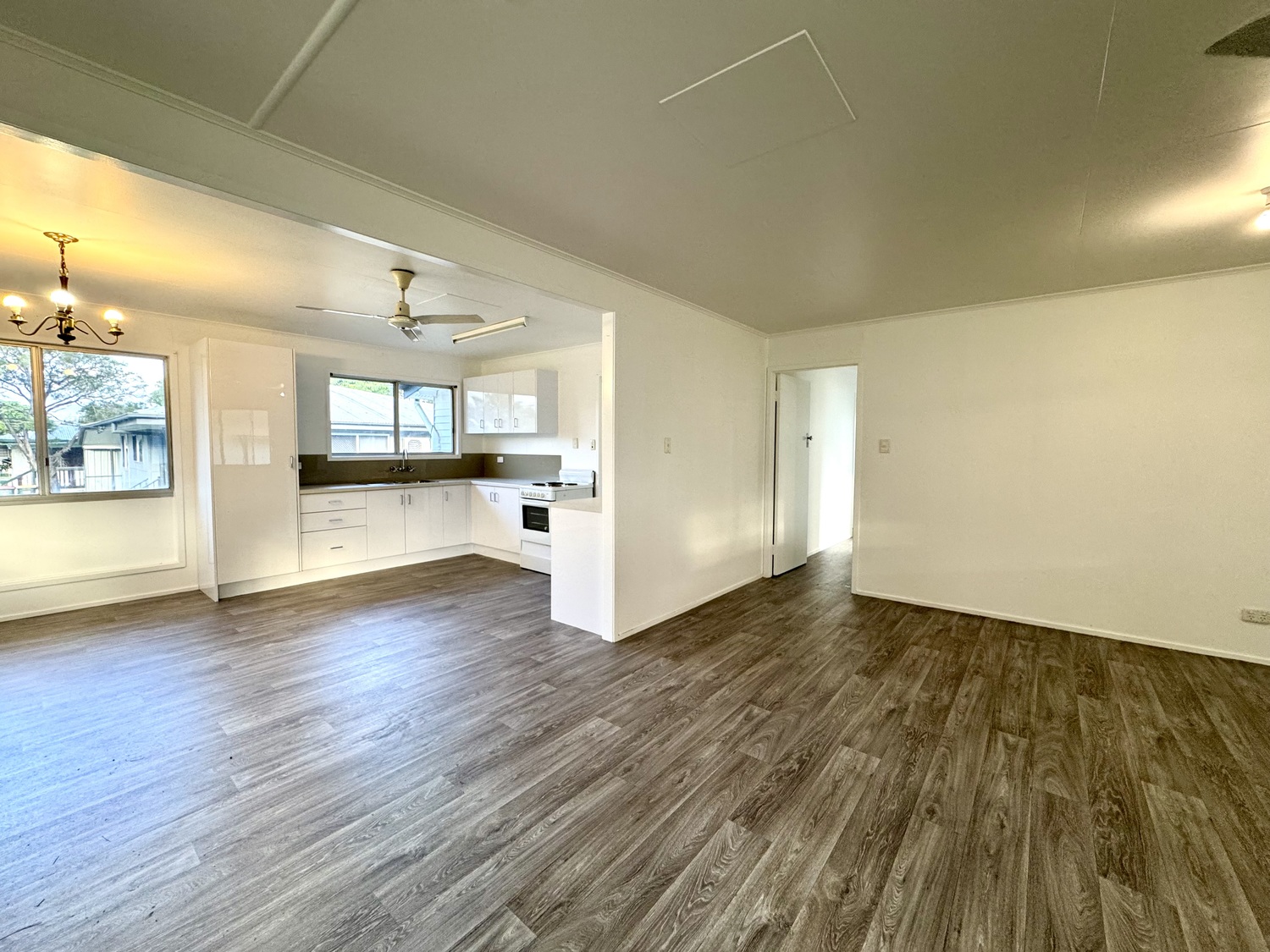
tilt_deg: -3.4
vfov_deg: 85.7
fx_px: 514
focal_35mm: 14
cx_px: 635
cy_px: 476
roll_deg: -0.2
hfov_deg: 102.1
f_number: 2.2
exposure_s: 1/100
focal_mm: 2.22
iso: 200
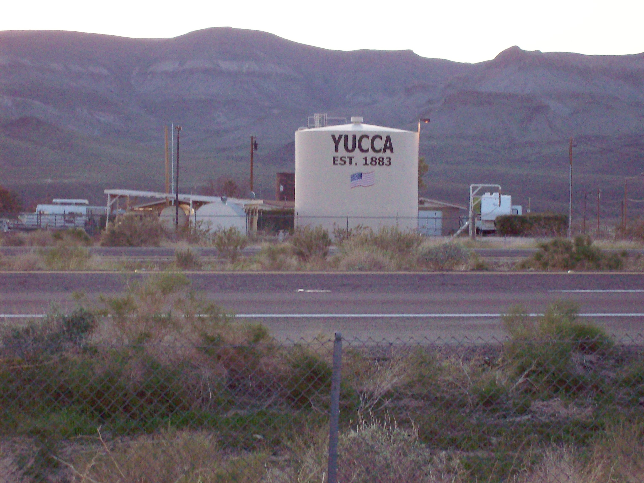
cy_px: 242
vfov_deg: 13.7
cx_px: 322
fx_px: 2009
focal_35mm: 108
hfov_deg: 18.2
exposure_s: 1/128
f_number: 4.8
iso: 200
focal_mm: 18
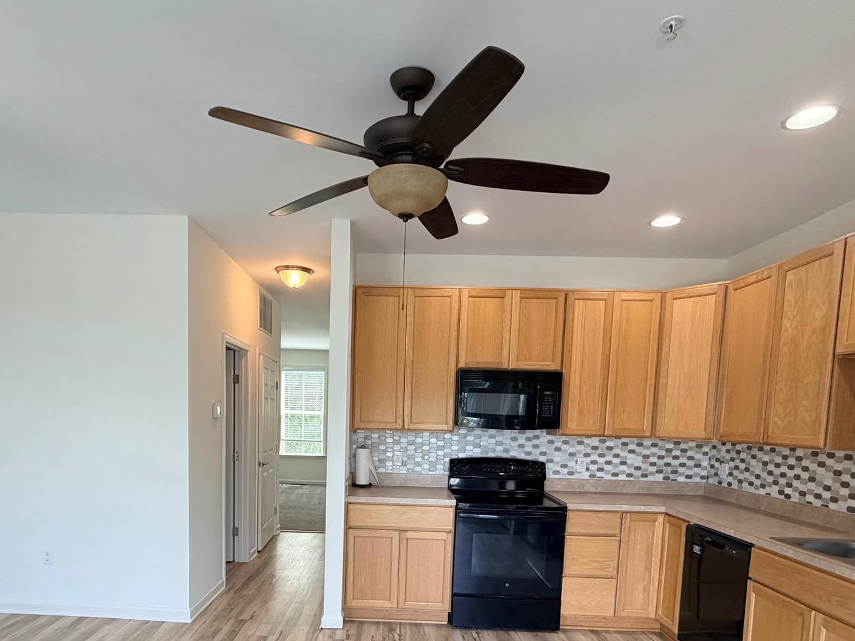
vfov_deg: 58.5
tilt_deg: -6.0
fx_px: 543
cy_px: 466
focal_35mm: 22
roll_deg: -1.5
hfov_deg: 76.1
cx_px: 378
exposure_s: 1/120
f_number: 2.2
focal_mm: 2.22
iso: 160
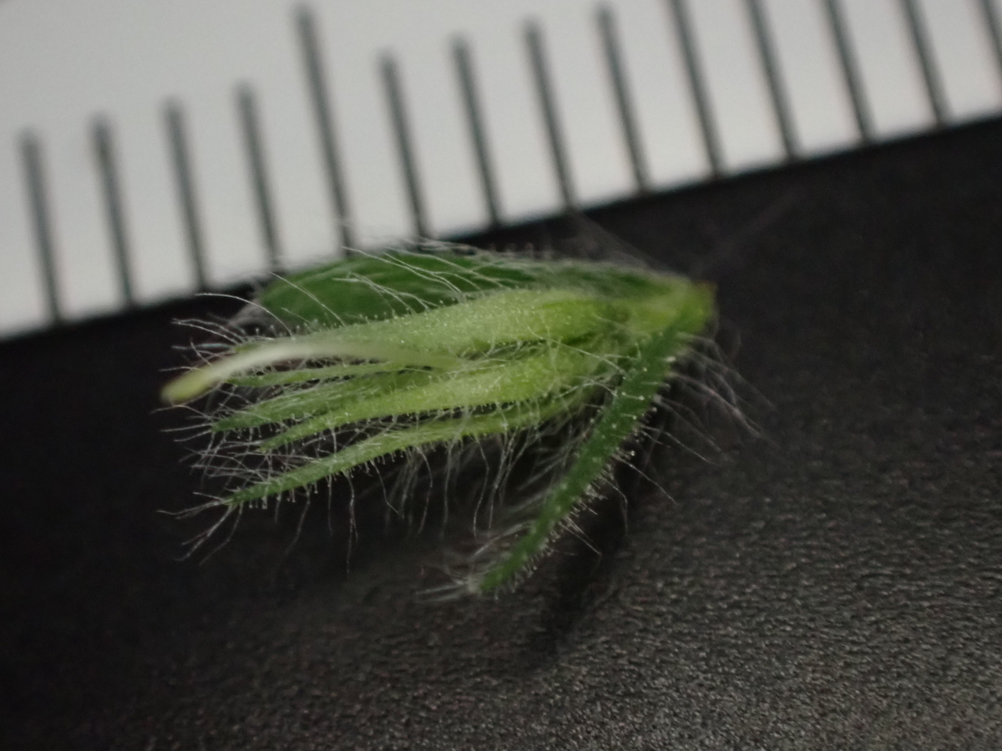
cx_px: 501
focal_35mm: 100
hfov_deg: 19.6
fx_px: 2895
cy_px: 376
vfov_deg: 14.8
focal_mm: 18
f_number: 4.9
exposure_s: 1/100
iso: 1250
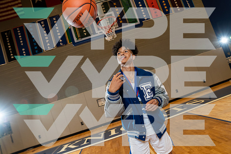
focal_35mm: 24
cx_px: 116
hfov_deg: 73.7
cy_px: 77
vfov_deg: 53.2
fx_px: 154
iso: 400
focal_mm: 24
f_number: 4
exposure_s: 1/125
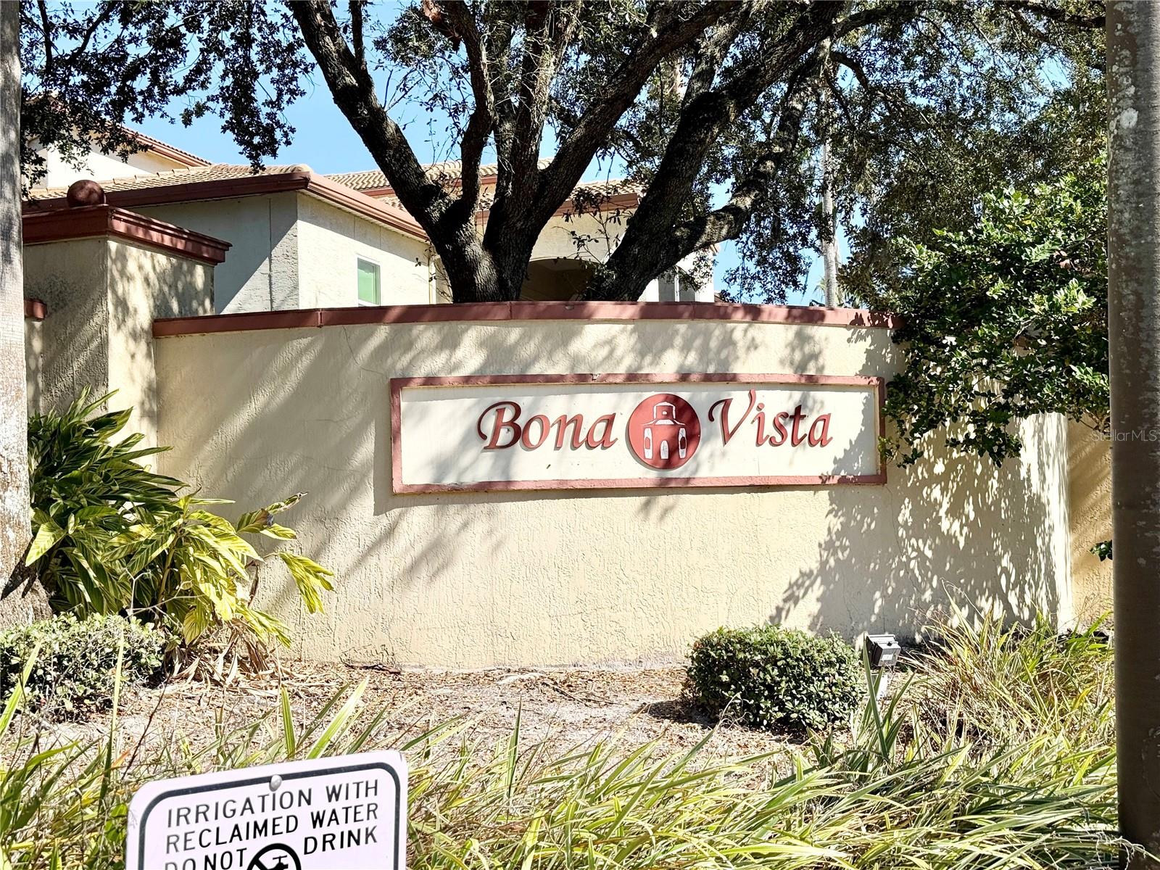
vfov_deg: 30.3
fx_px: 1609
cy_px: 435
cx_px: 580
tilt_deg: +4.0
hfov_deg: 39.7
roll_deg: +1.1
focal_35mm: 48
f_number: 1.78
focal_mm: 6.76
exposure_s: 1/3891
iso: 64
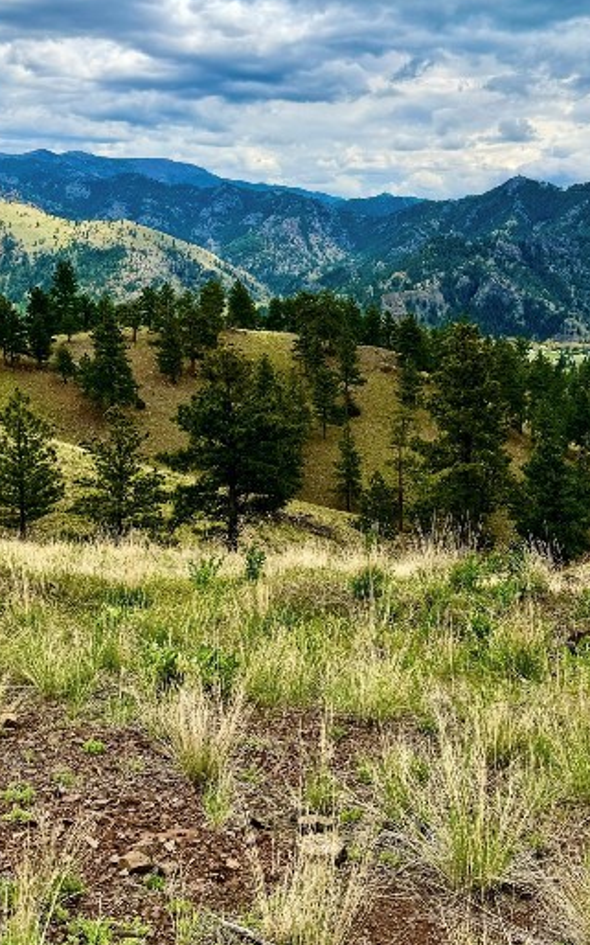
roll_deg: -1.4
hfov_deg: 33.3
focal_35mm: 38
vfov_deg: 51.2
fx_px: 978
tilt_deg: -7.0
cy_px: 382
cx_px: 384
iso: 80
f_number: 1.78
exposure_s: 1/6173
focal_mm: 6.76
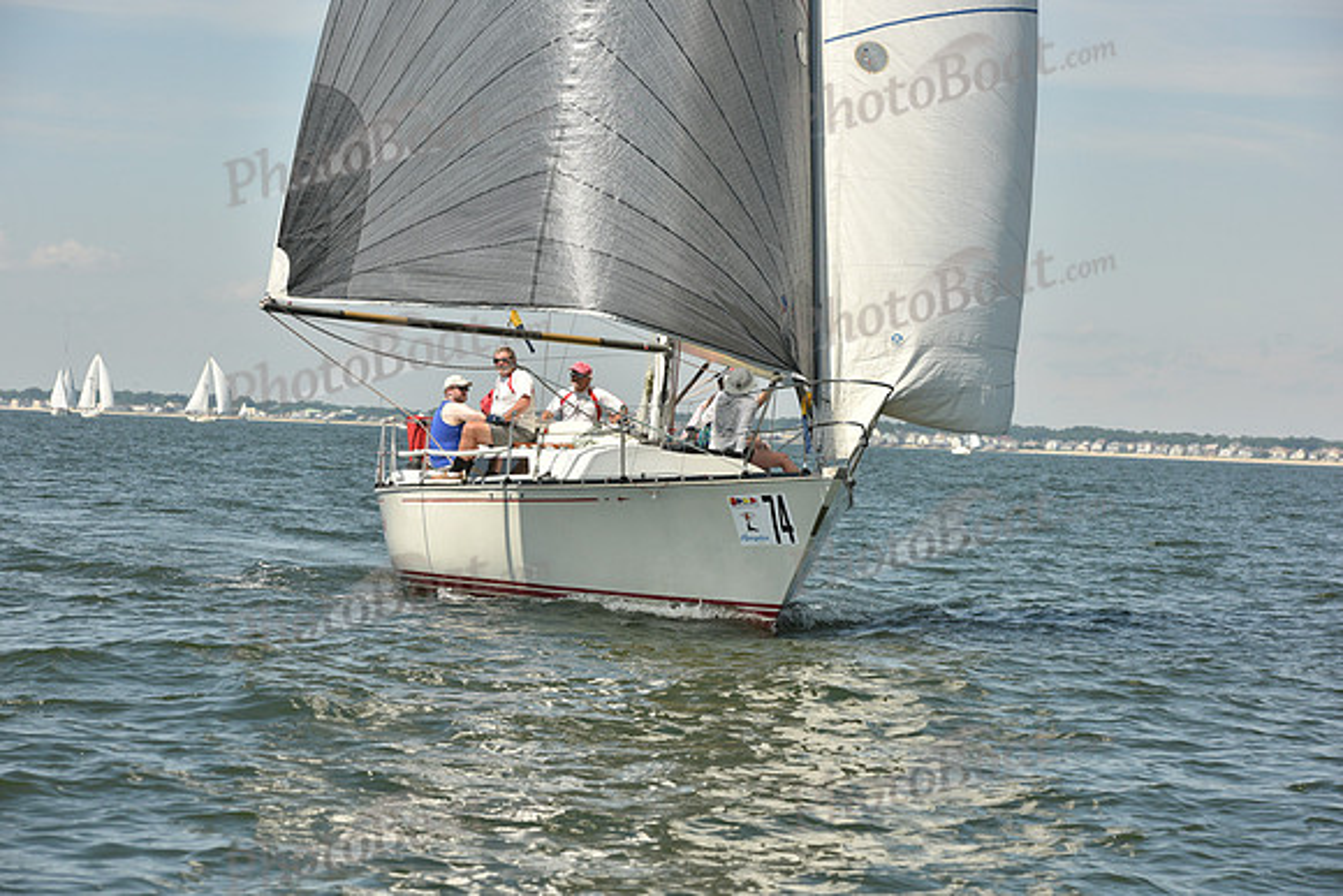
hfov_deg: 17.1
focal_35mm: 120
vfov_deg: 11.4
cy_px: 448
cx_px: 672
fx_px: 4478
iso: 320
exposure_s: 1/1250
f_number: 9
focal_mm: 120
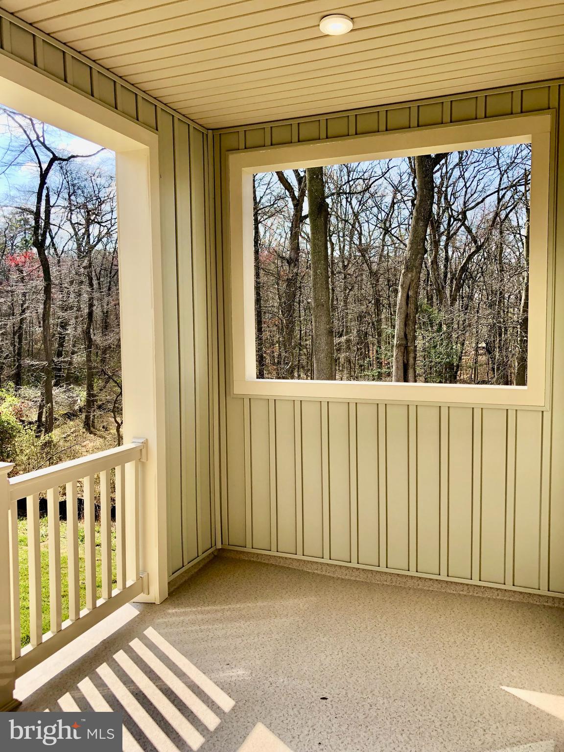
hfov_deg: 49.7
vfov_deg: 63.4
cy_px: 376
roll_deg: +0.4
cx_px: 282
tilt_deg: -3.5
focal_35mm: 28
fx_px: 608
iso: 20
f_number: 1.8
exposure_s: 1/656
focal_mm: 3.99
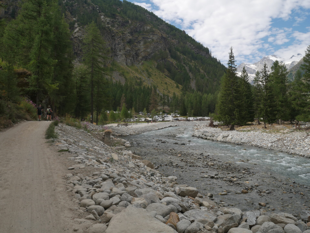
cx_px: 155
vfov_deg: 46.8
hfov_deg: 59.9
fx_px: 269
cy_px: 116
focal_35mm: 30
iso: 200
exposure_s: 1/400
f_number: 7.1
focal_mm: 15
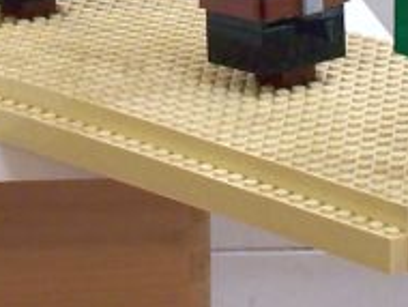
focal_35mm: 371
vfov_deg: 3.9
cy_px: -464
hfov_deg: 5.3
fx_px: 4378
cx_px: 39
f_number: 3.2
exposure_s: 1/2
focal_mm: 11.5
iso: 80
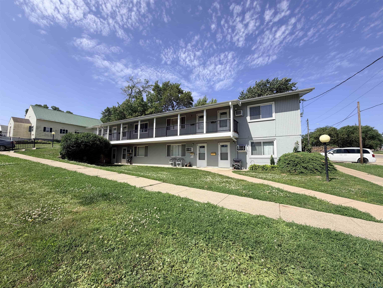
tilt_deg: +6.0
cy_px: 144
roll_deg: -0.5
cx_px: 192
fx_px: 155
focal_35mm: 14
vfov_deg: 85.7
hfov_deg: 102.1
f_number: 2.2
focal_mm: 2.22
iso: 20
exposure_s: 1/985
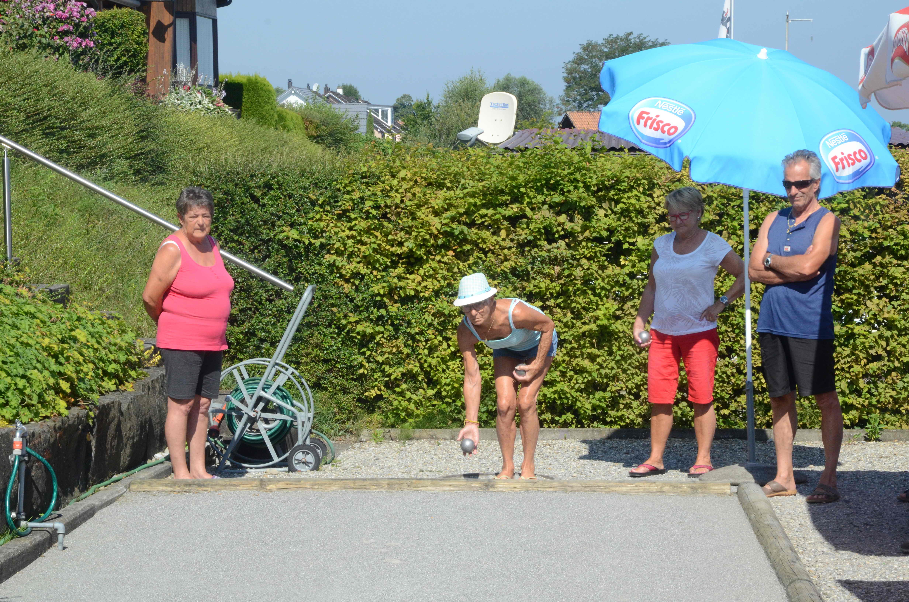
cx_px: 454
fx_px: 2457
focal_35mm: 98
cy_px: 301
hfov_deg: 21.0
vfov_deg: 14.0
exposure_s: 1/500
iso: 1000
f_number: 14
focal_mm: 65
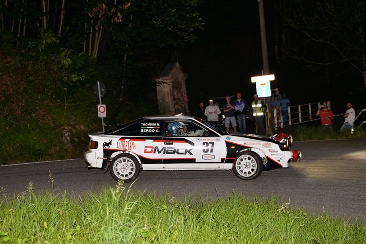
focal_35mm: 38
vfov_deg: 35.1
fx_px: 386
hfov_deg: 50.7
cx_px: 183
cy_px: 122
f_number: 2.8
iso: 400
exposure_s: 1/200
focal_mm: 38
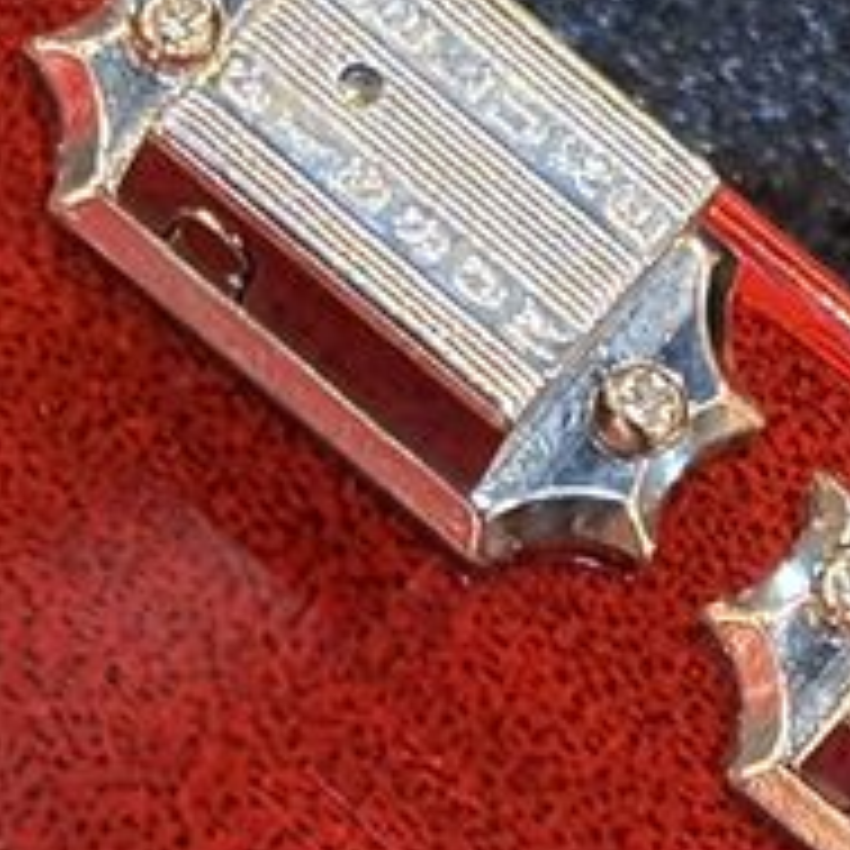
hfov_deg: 5.6
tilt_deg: -58.6
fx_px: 8640
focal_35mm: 311
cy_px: 684
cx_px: 247
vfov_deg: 5.6
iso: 160
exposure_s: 1/40
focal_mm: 5.96
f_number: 1.6
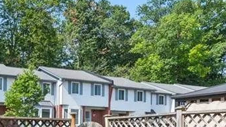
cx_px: 28
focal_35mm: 44
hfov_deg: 43.0
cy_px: 128
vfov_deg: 25.7
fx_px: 264
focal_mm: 14
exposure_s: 1/400
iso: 200
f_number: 8
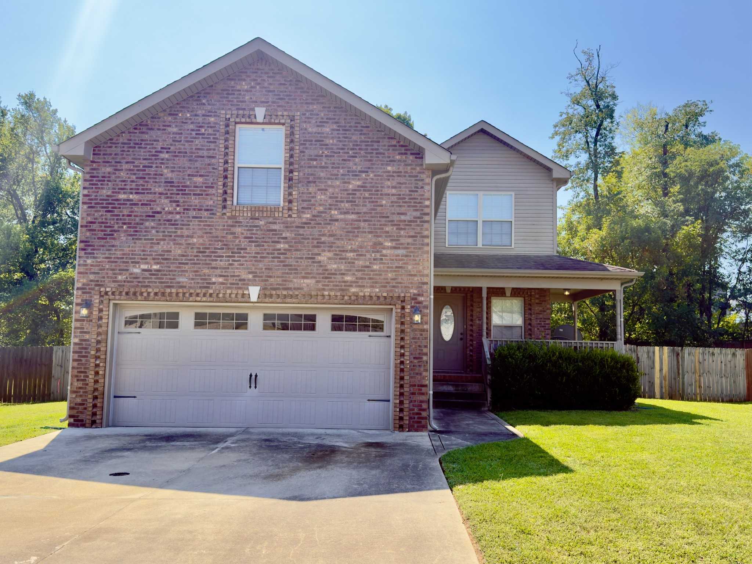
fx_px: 695
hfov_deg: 56.8
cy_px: 282
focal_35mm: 32
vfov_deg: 44.2
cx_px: 376
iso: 100
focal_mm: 6.76
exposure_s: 1/2262
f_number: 1.78
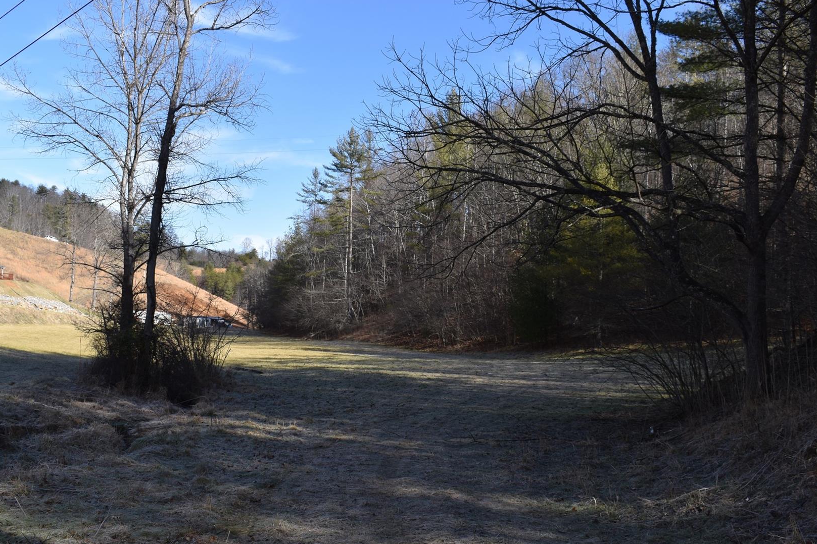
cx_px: 387
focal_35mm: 38
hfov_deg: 50.7
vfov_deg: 35.0
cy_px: 300
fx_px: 862
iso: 100
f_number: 8
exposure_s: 1/200
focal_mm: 20
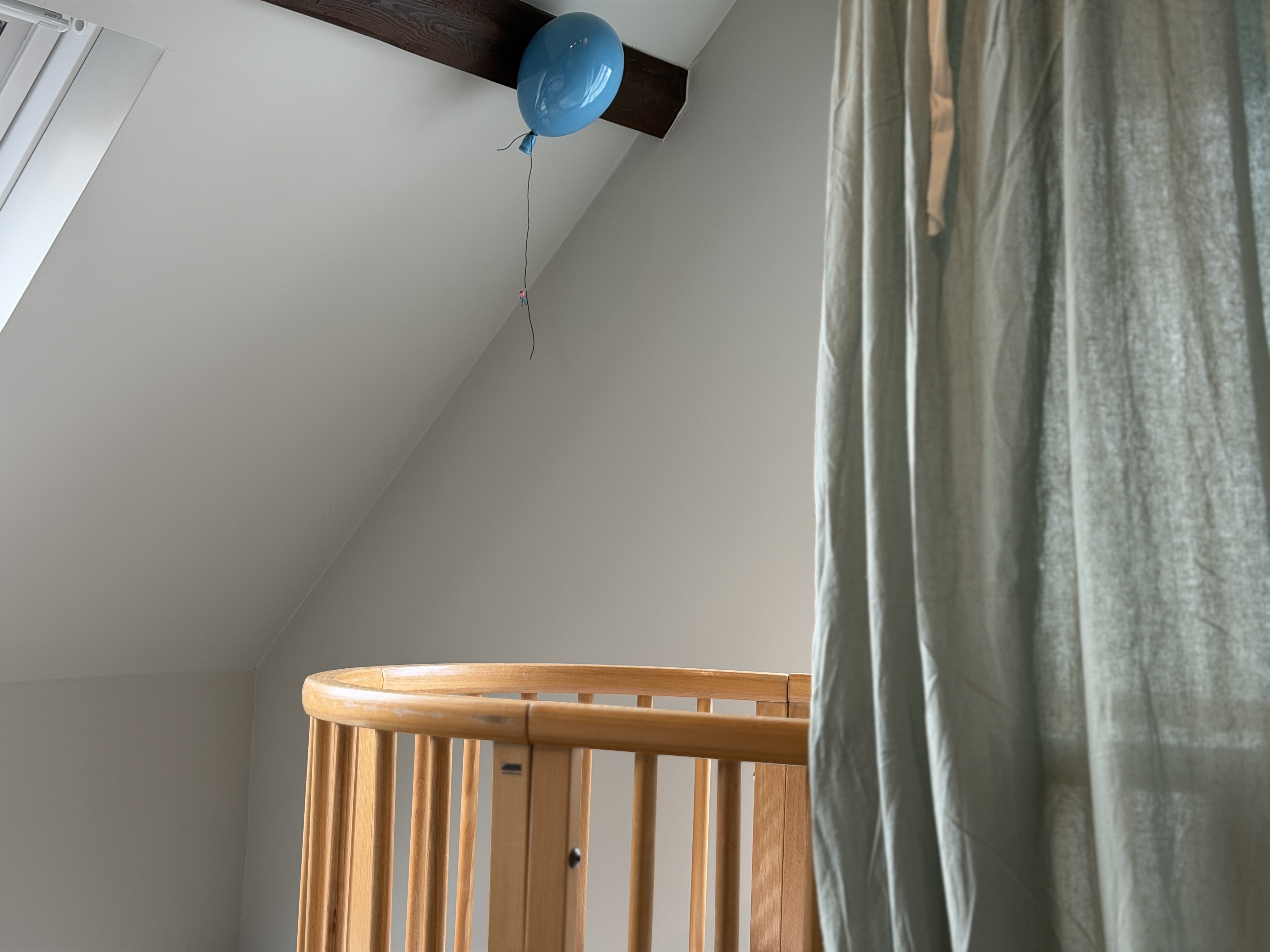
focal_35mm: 48
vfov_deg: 30.3
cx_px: 635
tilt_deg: +4.1
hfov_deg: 39.7
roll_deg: -2.3
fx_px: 1761
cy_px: 476
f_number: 1.78
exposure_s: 1/104
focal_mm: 6.76
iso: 100
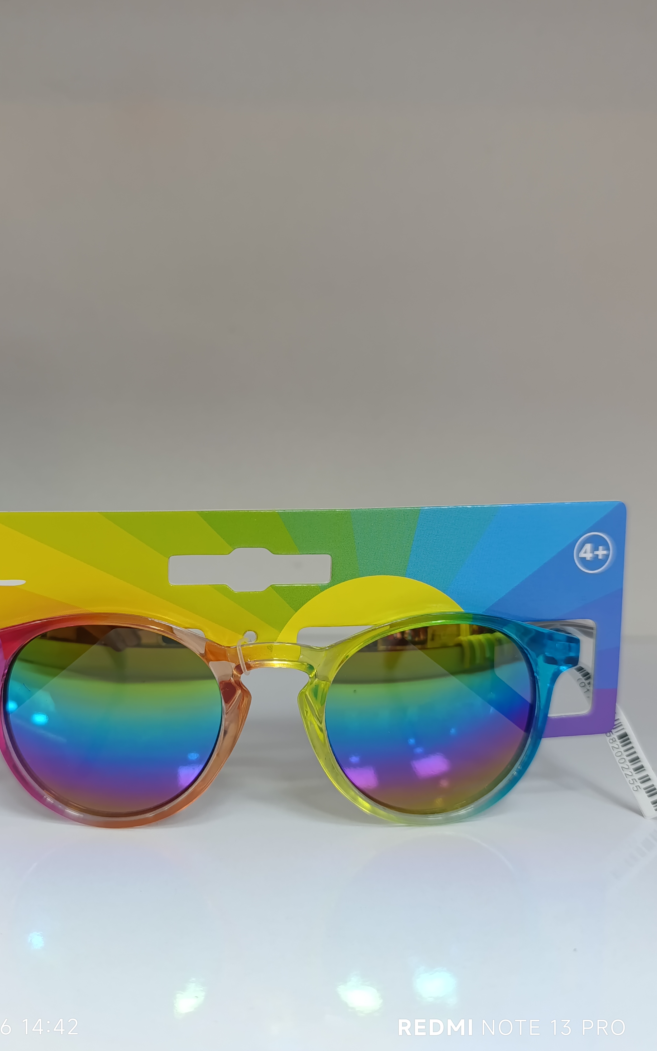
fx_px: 716
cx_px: 255
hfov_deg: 48.9
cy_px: 531
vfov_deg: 72.5
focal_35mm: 25
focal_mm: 6.14
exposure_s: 1/100
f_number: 1.6
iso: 250
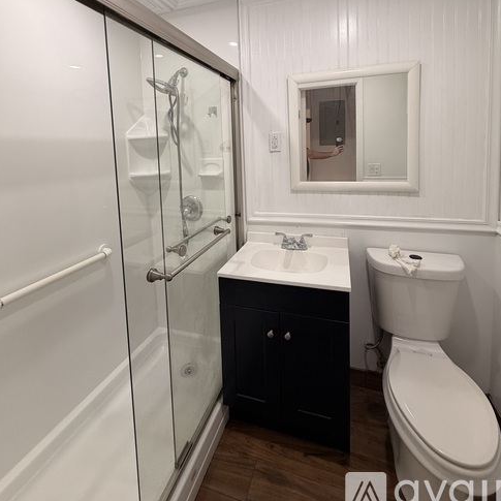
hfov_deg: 84.0
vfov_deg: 81.3
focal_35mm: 17
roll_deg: +1.2
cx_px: 254
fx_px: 278
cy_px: 169
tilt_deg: -5.1
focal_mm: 2.22
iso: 200
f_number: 2.2
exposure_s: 1/120
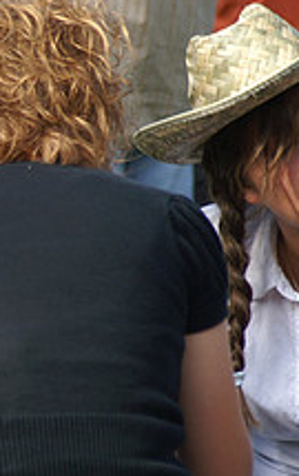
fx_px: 7217
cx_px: -292
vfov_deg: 3.8
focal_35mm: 555
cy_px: 219
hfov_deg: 2.4
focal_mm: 135
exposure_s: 1/400
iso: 160
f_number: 4.5
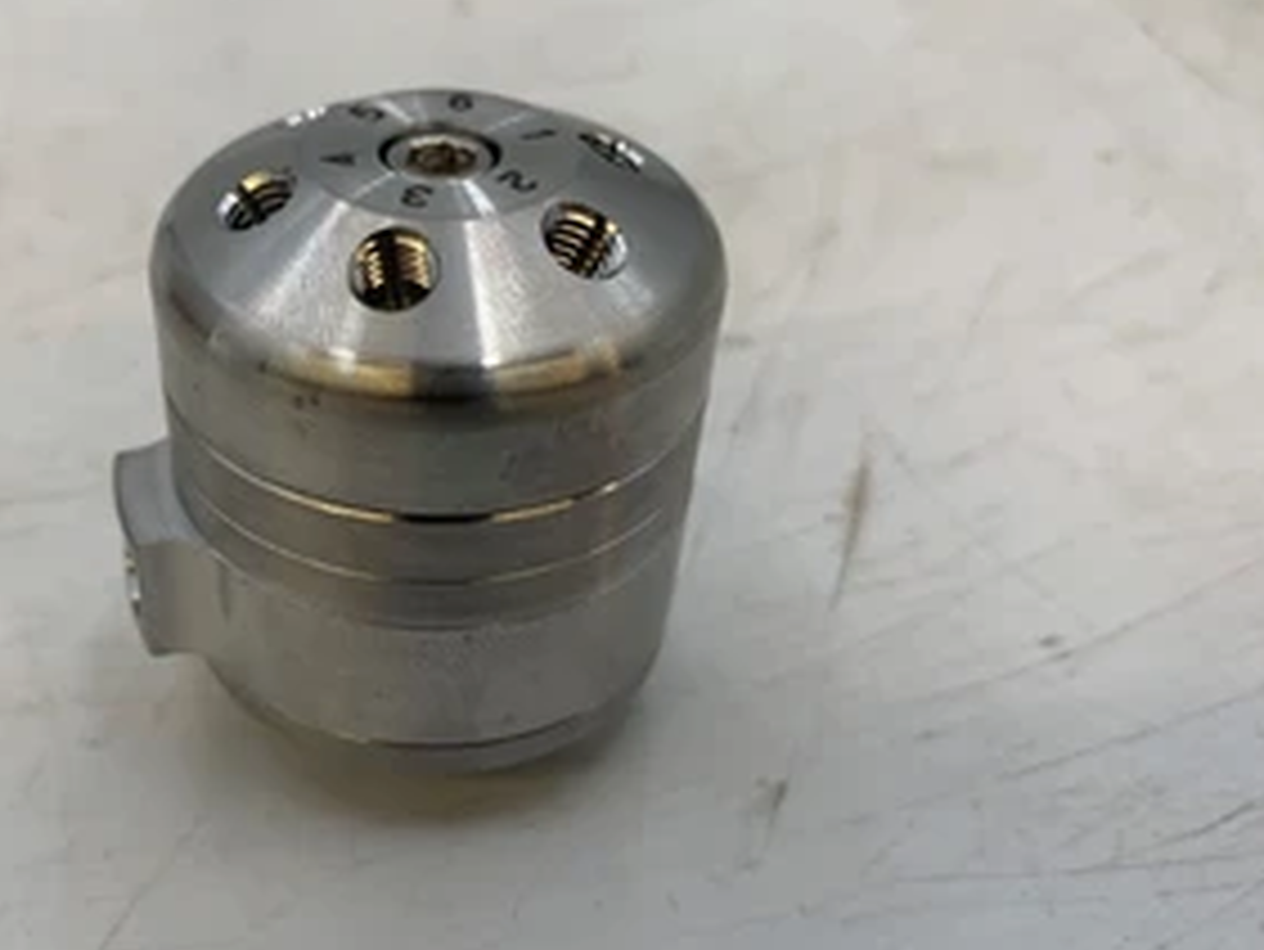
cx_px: 391
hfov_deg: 49.0
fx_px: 1352
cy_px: 549
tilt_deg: -45.2
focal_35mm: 37
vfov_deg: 38.6
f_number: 1.8
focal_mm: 4.25
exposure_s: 1/121
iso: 50
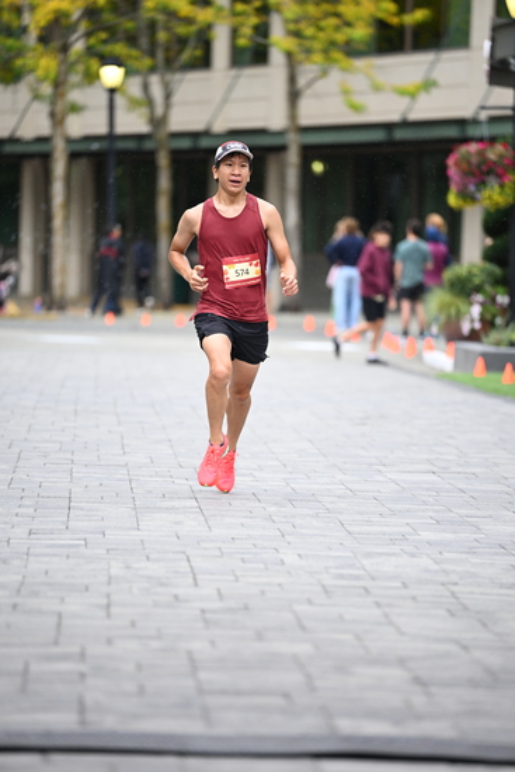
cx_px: 258
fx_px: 4289
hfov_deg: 6.9
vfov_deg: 10.3
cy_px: 386
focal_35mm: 200
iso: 1250
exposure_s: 1/1600
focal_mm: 200
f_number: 2.8
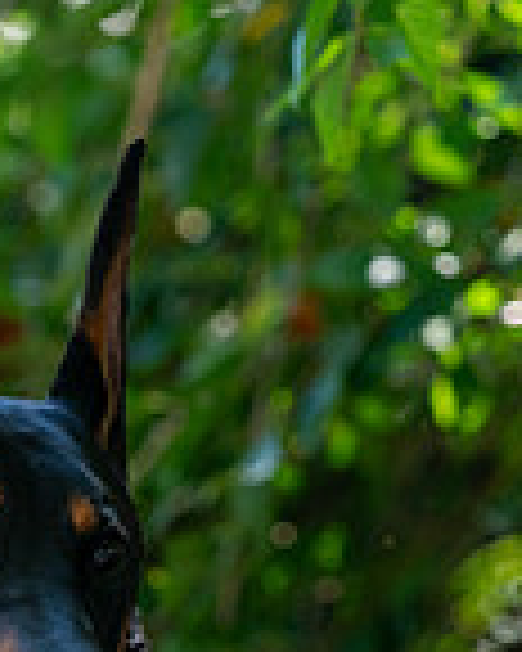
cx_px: 108
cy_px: 634
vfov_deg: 4.4
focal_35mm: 436
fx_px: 8420
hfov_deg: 3.5
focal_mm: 150
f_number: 3.5
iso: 800
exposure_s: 1/1250
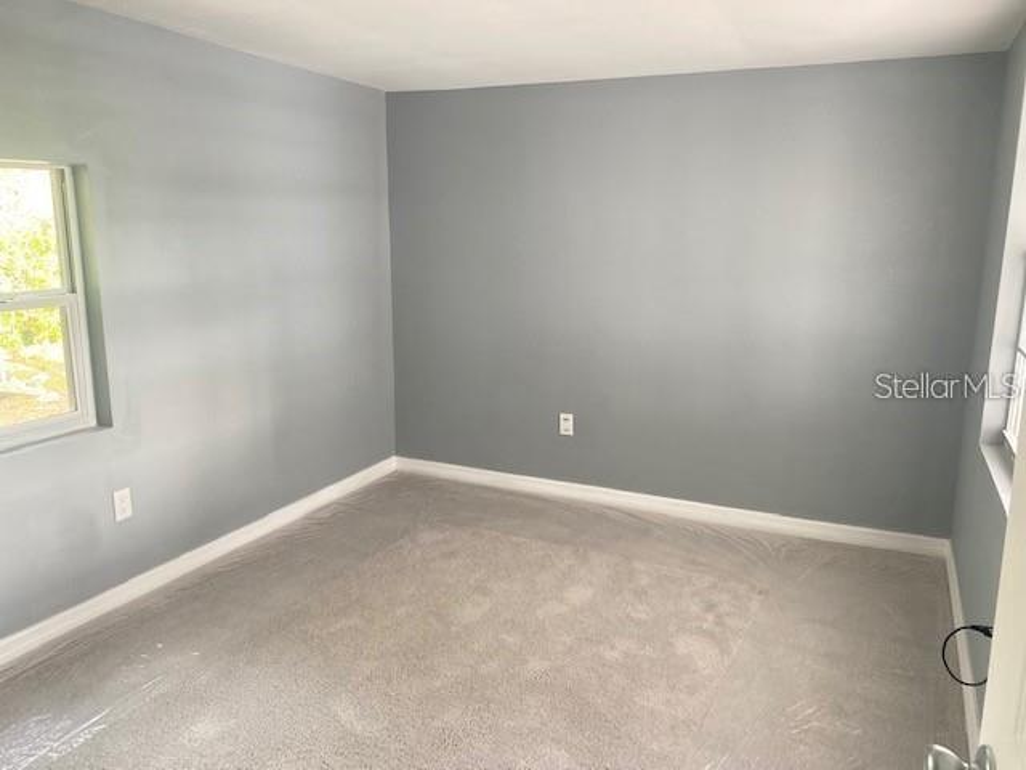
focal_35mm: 26
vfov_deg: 53.1
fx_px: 771
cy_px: 385
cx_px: 513
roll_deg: -0.5
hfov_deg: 67.3
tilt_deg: -11.8
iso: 250
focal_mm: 4.25
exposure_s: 1/60
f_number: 1.8
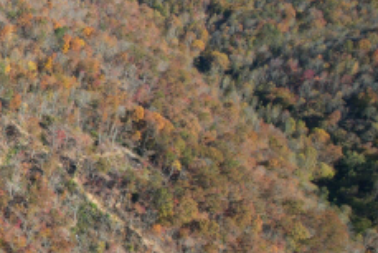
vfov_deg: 18.9
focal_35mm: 72
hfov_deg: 22.8
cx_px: -191
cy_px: 139
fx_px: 756
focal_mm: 8.38
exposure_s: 1/1000
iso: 100
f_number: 2.8
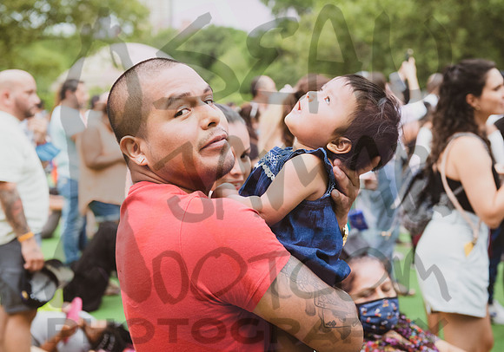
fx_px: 791
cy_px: 170
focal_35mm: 56
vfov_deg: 25.1
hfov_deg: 35.3
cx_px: 251
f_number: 4.5
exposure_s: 1/160
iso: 2000
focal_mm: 52
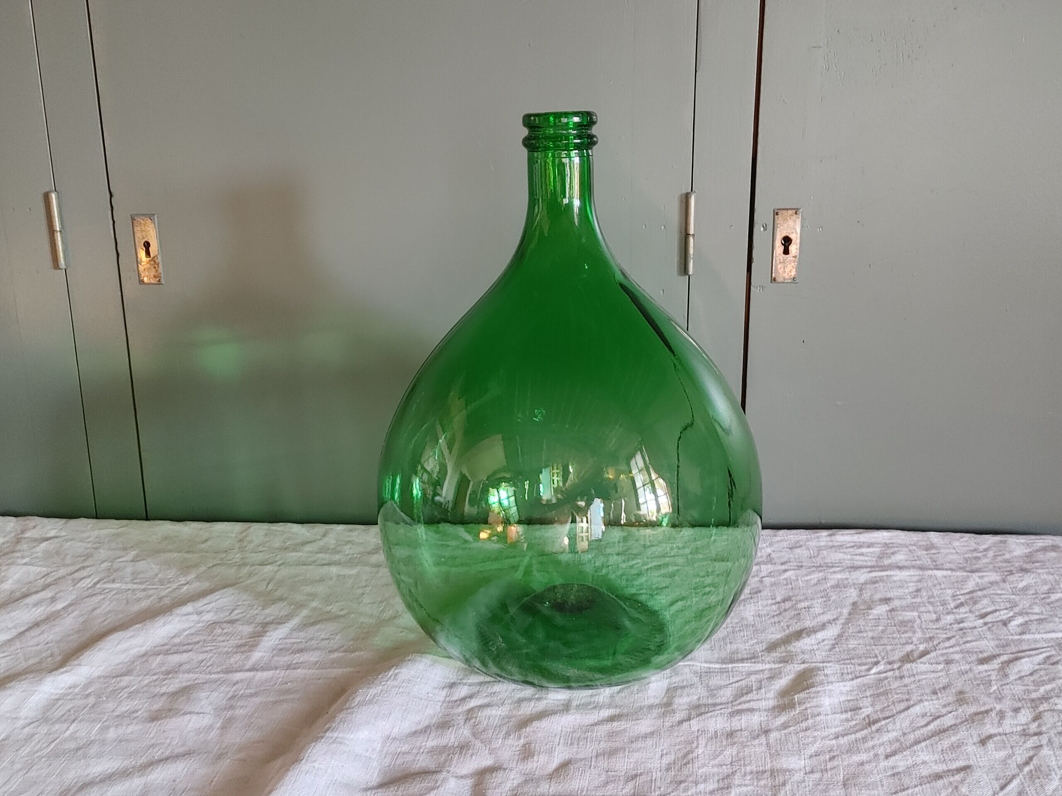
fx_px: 1012
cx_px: 531
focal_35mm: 33
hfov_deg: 55.4
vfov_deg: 42.9
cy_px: 398
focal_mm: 4.81
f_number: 1.8
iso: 650
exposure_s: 1/40
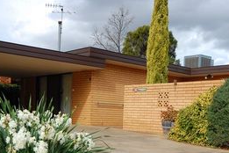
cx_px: 111
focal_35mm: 54
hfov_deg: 36.9
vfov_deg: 24.4
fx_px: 343
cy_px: 137
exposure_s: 1/320
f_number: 9
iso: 400
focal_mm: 20
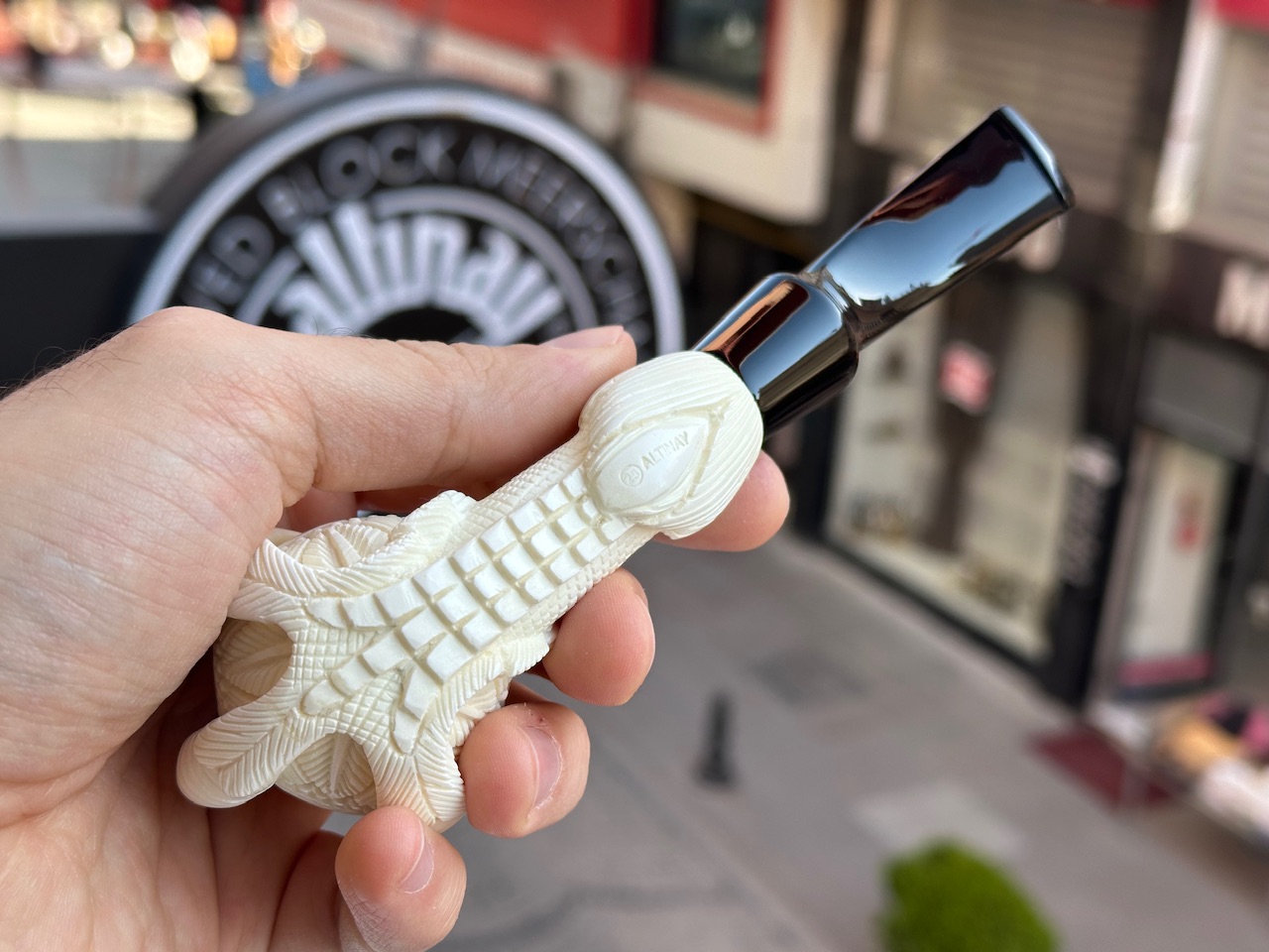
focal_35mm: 48
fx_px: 1760
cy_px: 476
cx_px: 634
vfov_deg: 30.3
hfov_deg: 39.7
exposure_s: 1/412
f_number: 1.78
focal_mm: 6.86
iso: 64
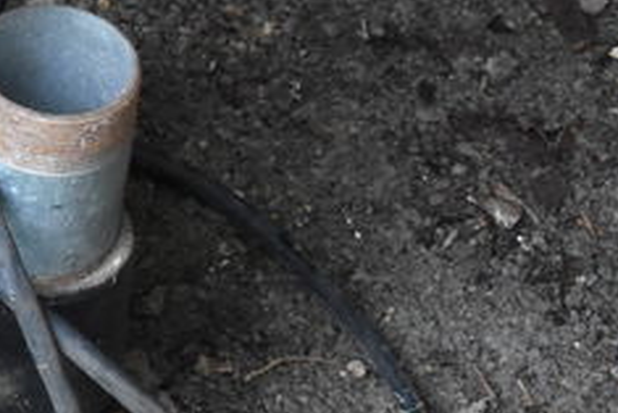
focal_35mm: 217
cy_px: 135
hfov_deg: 9.2
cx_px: -394
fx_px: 3727
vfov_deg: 6.3
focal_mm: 34
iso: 3200
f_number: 4.5
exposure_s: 1/320
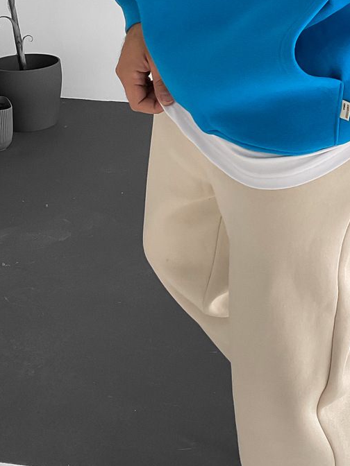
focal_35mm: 69
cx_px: 349
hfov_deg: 20.6
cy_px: 80
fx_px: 930
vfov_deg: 27.5
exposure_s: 1/105
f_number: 1.8
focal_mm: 3
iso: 64
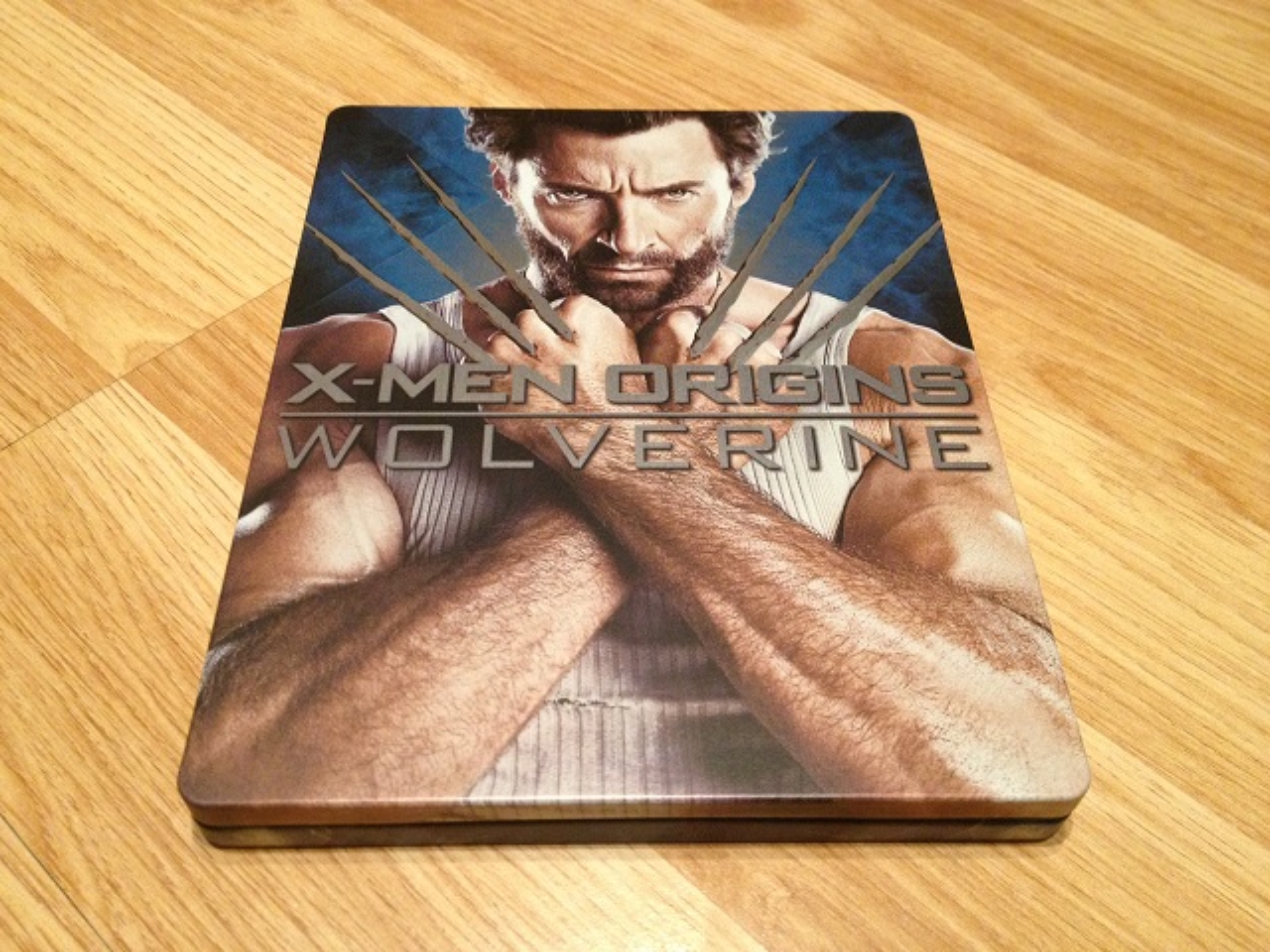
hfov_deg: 52.6
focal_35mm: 35
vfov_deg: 40.7
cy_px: 476
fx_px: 1284
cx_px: 635
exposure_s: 1/20
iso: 250
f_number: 2.4
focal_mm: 4.28
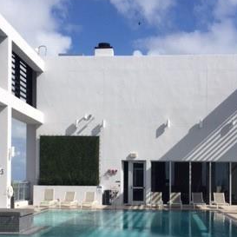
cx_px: 124
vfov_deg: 28.3
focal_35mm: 60
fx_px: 465
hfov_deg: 28.6
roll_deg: -0.3
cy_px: 171
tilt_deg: +1.4
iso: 32
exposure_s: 1/3597
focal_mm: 4.15
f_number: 2.2
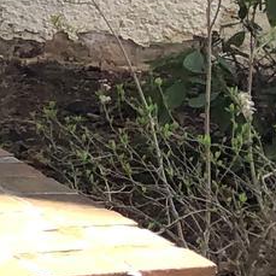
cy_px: -319
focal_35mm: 221
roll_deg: +1.0
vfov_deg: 7.5
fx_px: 1994
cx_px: -908
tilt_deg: -2.5
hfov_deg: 6.2
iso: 20
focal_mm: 3.99
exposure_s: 1/251
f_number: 1.8
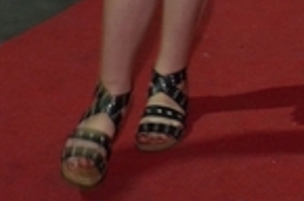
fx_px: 1230
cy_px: -310
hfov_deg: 14.0
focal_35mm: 146
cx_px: 246
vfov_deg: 8.4
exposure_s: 1/60
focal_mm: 18
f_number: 6.3
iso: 640
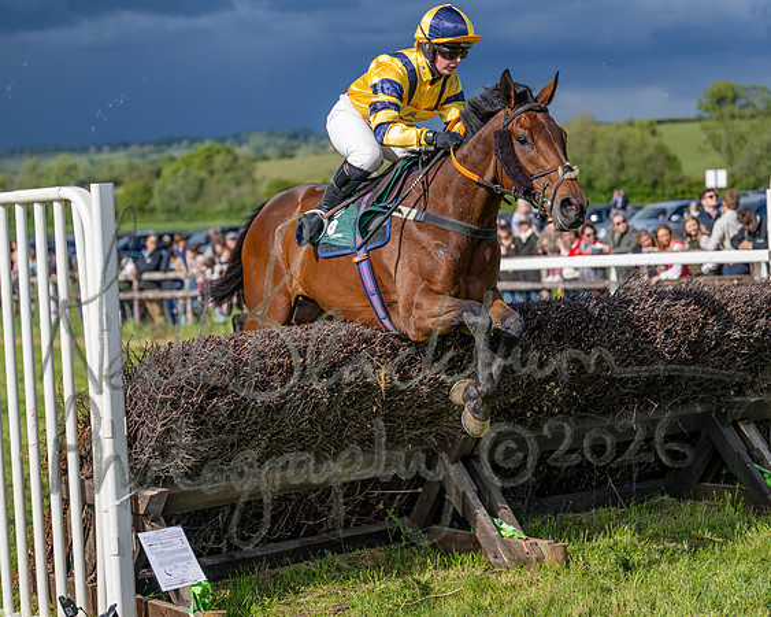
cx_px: 304
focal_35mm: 89
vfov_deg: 17.3
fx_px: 2024
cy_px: 304
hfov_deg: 21.5
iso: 100
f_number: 2.8
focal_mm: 74
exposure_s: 1/2000
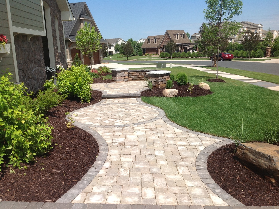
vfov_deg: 40.6
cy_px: 104
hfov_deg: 52.7
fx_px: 282
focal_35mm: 35
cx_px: 140
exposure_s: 1/2160
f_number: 2.4
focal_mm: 4.28
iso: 80
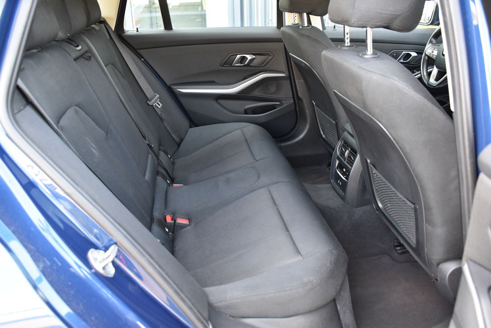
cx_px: 246
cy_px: 164
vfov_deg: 43.6
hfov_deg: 61.9
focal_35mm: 30
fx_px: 409
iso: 800
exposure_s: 1/60
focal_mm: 20
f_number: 3.5
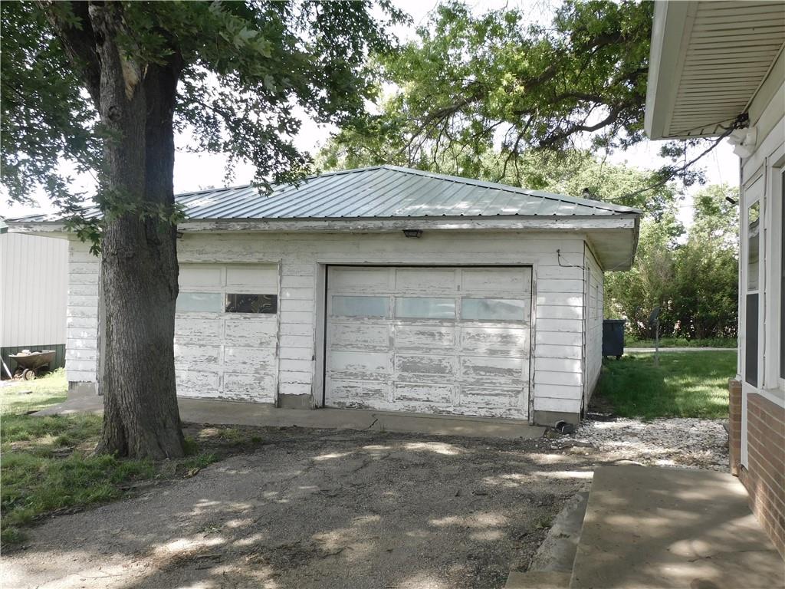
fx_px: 748
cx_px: 392
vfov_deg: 42.9
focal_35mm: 33
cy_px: 294
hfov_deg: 55.4
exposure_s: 1/200
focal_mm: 5.9
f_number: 3.6
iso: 125
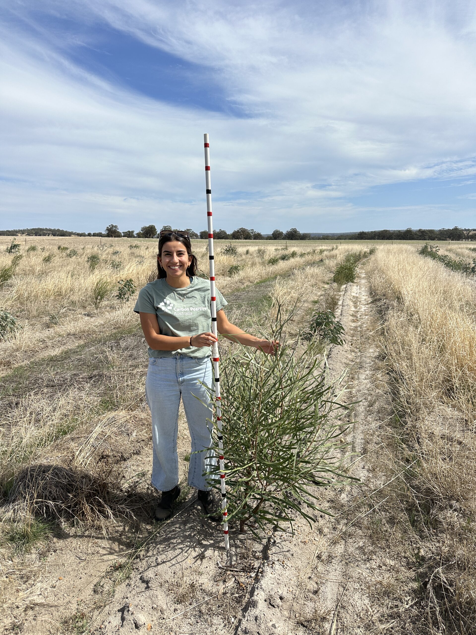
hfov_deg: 56.8
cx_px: 238
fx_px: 440
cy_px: 318
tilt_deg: -9.8
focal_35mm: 24
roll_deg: +2.4
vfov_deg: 71.6
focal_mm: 6.86
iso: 80
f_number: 1.78
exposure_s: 1/7576
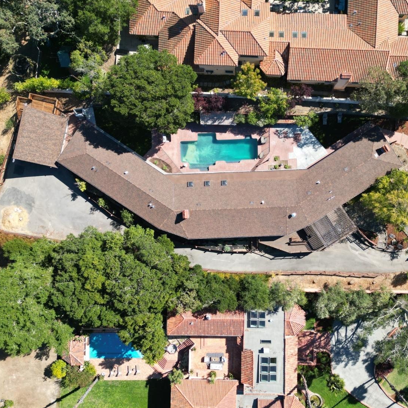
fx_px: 387
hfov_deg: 55.3
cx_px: 239
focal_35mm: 29
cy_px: 203
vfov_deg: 55.6
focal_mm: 6.72
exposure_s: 1/1600
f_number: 1.7
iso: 130
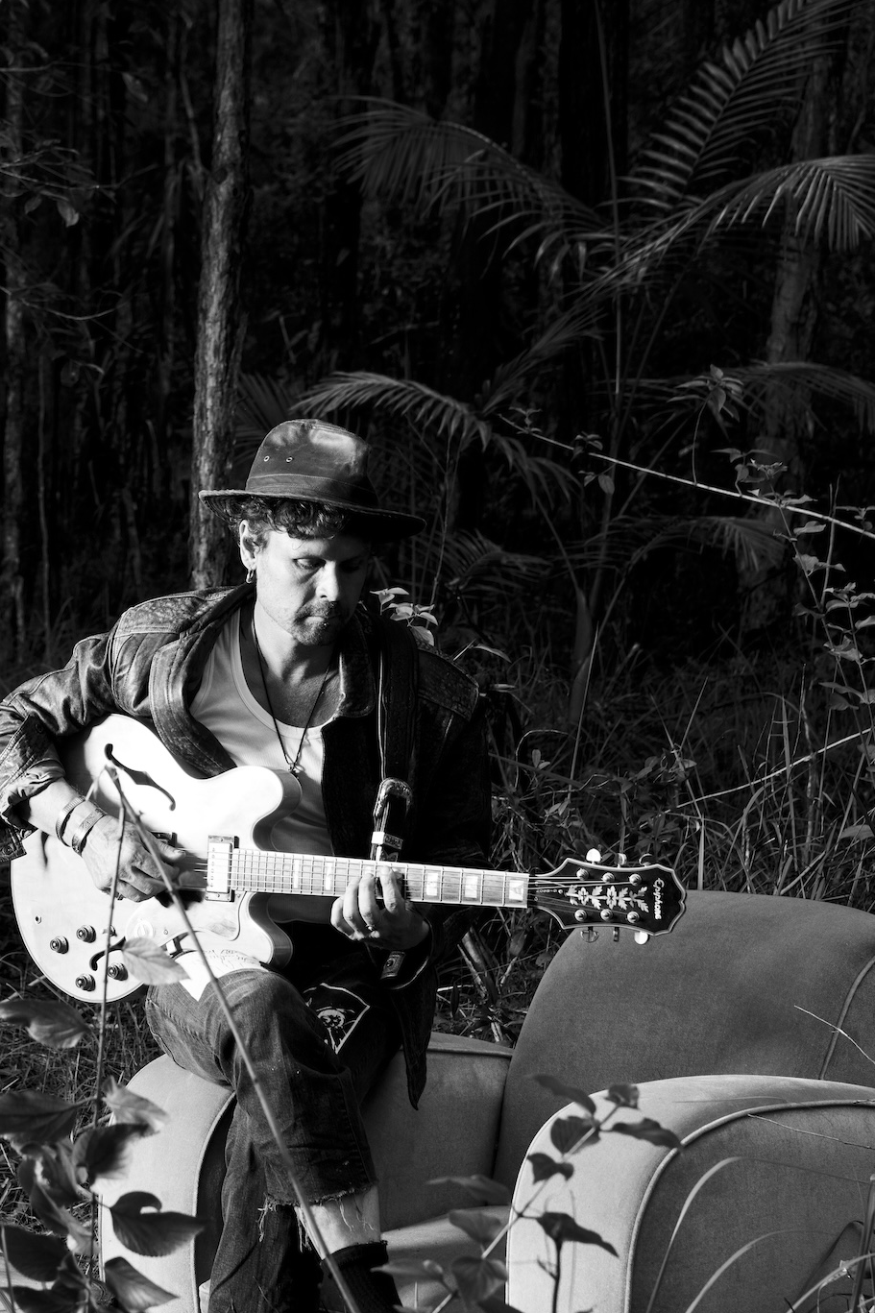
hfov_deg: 17.3
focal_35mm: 79
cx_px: 345
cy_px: 767
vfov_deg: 25.6
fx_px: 2881
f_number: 8
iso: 400
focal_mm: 60
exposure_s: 1/60
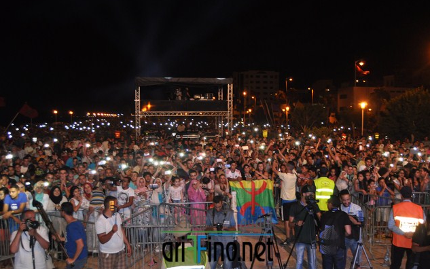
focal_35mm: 36
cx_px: 217
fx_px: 416
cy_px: 140
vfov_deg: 35.8
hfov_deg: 54.6
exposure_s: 1/60
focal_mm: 23
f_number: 3.8
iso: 800
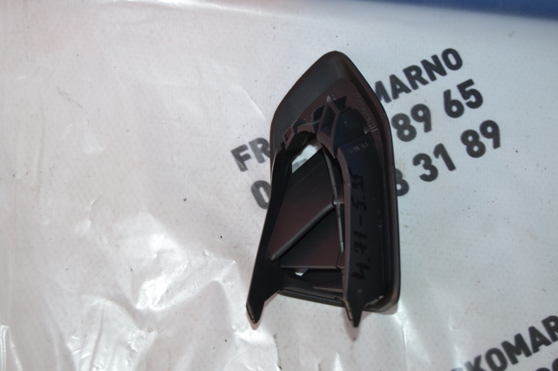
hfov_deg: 29.9
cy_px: 186
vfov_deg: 20.1
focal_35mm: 68
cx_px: 279
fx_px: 1046
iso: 280
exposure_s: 1/60
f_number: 5.3
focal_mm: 45
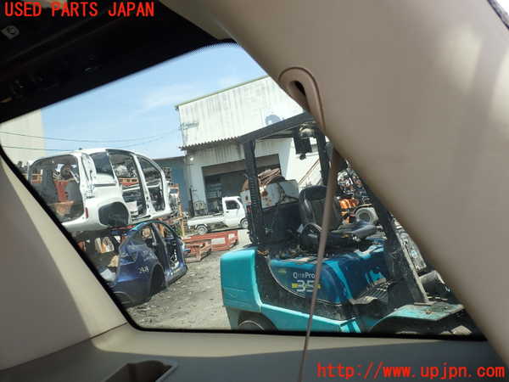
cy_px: 191
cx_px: 254
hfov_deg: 60.0
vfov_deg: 46.8
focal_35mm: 30
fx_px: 441
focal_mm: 5.4
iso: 100
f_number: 3.2
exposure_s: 1/125
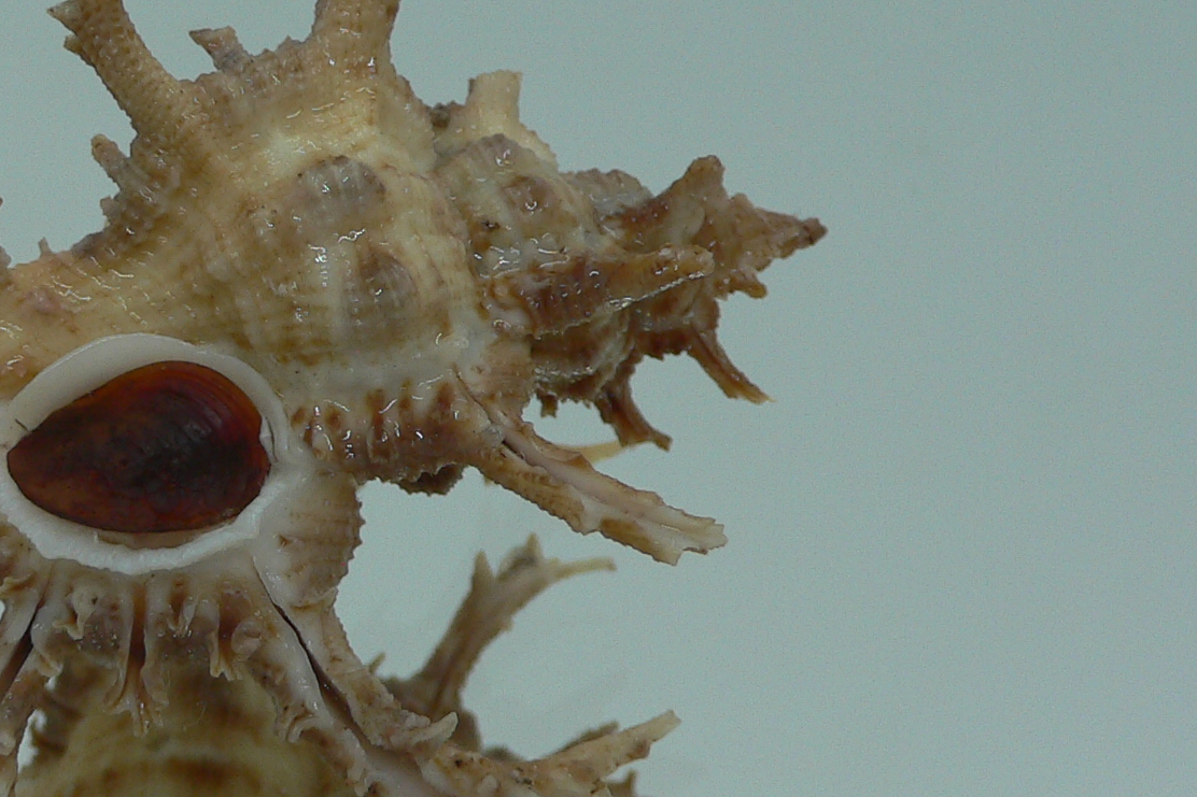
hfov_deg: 29.7
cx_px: 222
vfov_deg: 20.6
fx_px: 2194
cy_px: 404
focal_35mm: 66
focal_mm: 4.6
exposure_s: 1/60
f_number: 2.8
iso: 80
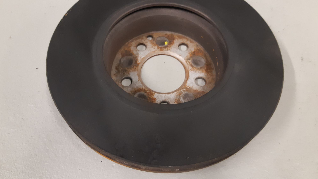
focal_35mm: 29
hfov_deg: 66.1
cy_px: 71
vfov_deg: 40.0
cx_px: 156
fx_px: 245
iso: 200
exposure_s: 1/50
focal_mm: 3.93
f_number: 1.7
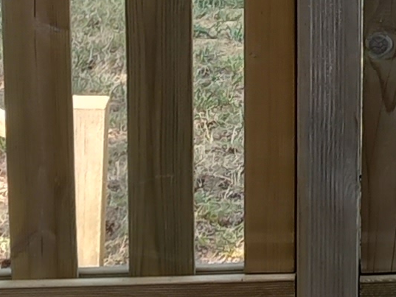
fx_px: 2346
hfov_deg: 9.3
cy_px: -288
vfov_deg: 7.0
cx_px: 680
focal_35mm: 205
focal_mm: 4
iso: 20
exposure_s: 1/193
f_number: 1.8
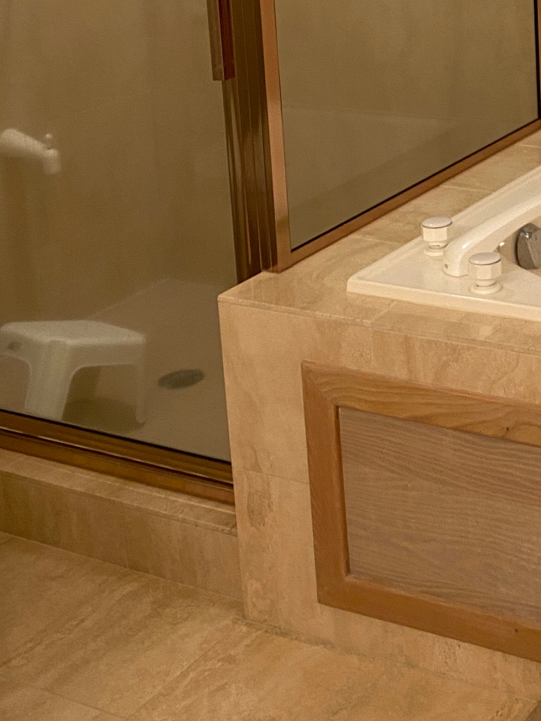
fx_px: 1354
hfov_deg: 20.9
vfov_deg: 27.7
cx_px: 665
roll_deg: +1.2
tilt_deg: -8.7
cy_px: -30
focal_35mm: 65
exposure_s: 1/60
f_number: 1.8
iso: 80
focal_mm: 4.25
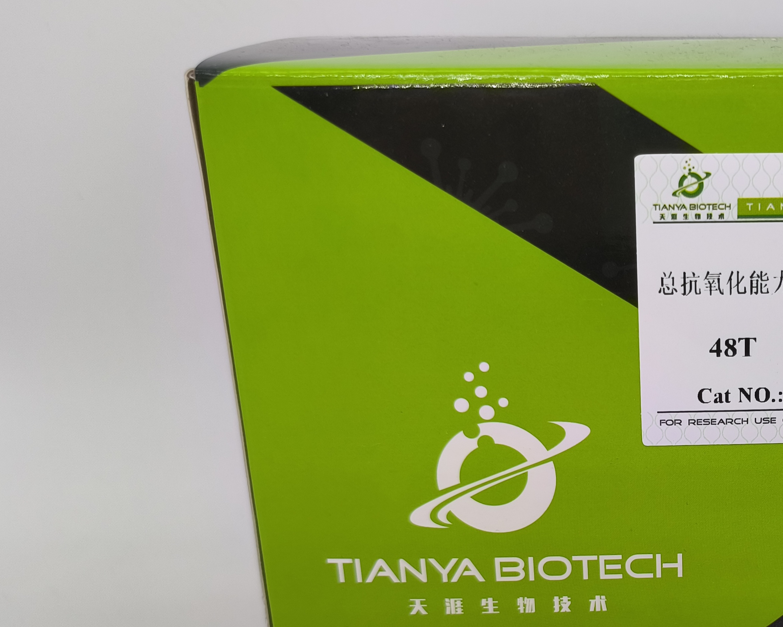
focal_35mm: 44
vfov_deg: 33.6
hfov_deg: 38.8
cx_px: 715
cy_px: 456
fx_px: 1020
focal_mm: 4.69
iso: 57
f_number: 1.79
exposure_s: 1/100
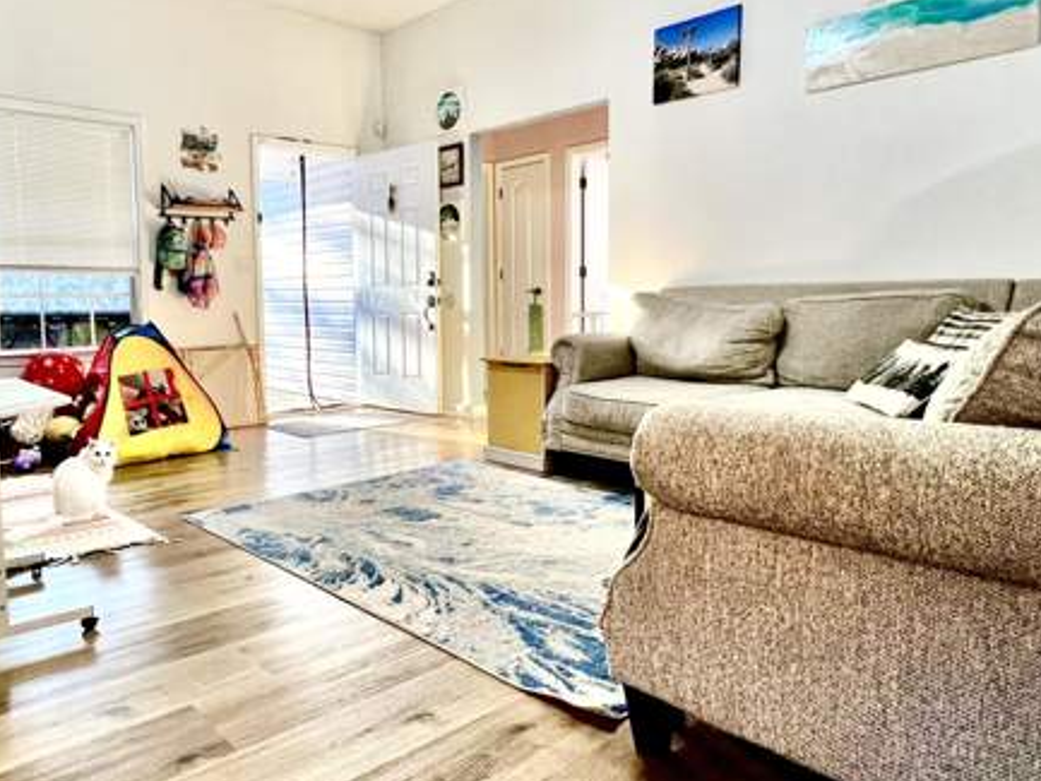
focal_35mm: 24
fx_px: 722
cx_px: 438
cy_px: 365
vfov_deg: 56.8
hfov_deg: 71.1
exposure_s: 1/60
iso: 125
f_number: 1.8
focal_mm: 1.57
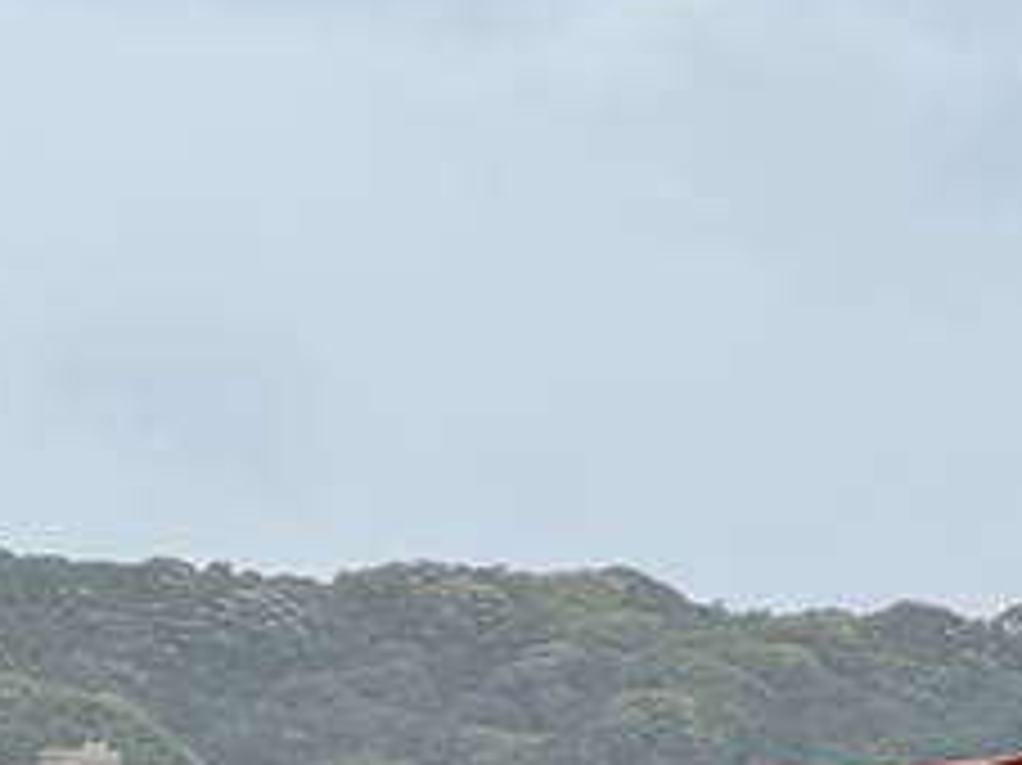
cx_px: 297
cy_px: 873
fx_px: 7200
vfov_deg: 6.1
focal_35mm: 244
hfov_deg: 8.1
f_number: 2.8
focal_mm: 9
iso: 25
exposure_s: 1/968
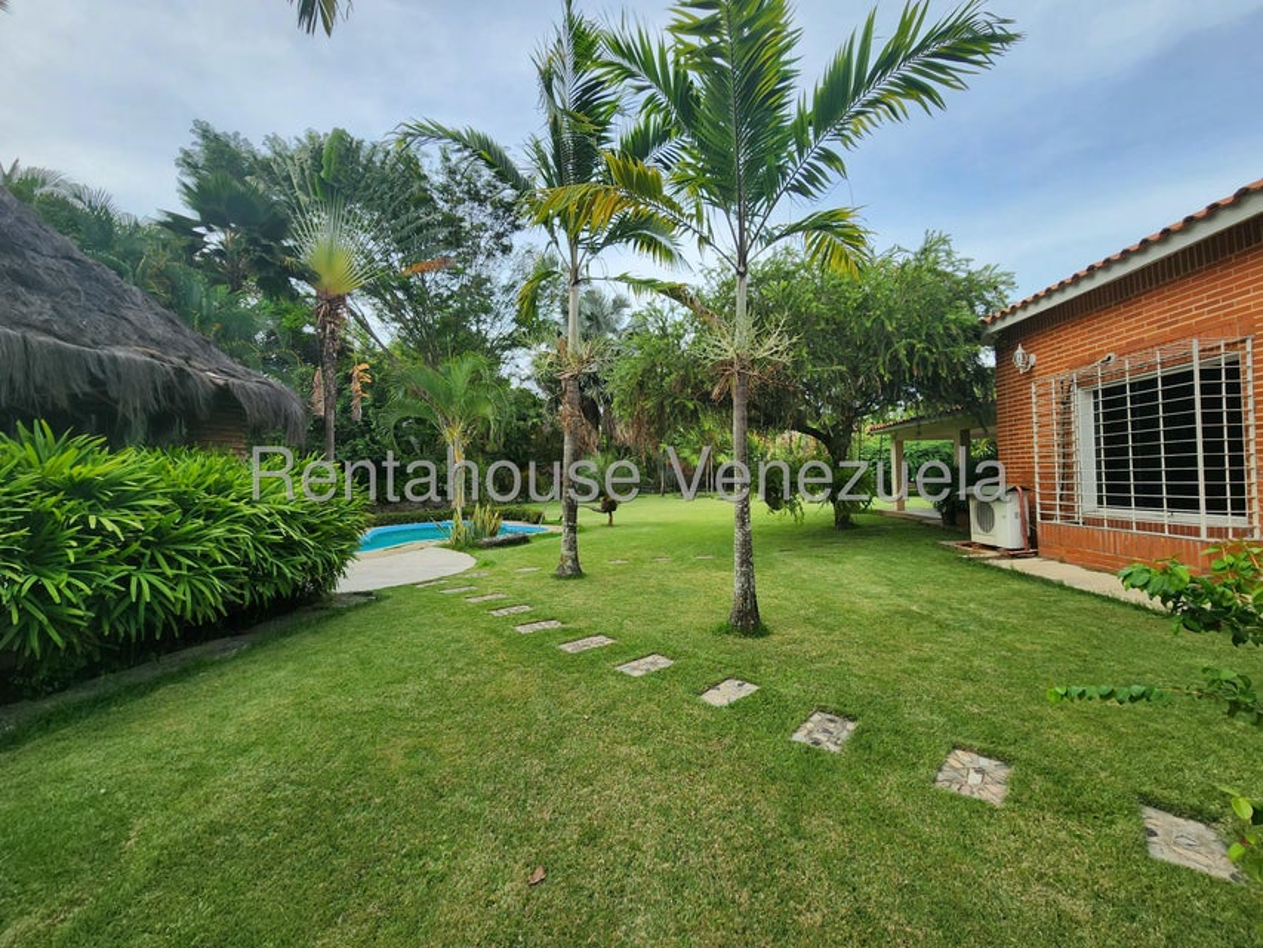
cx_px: 632
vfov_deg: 89.9
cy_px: 474
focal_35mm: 13
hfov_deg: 106.2
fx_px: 474
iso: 50
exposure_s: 1/457
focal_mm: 2.2
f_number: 2.2
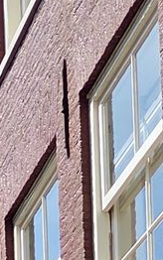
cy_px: 668
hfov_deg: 6.1
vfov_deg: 9.7
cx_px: -445
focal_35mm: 186
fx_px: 1321
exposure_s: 1/3531
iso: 80
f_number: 1.8
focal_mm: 5.4
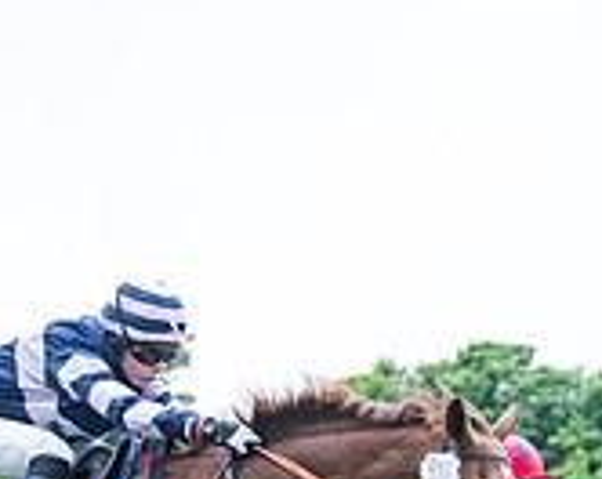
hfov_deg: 6.9
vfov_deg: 5.5
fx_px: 4906
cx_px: -246
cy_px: 706
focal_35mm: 276
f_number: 4
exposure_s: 1/1600
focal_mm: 70
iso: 2000
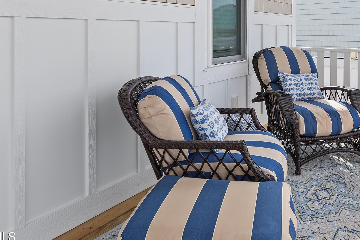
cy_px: 43
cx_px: 245
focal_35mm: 32
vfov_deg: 39.3
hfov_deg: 57.2
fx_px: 320
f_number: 5
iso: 100
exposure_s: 1/100
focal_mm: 12
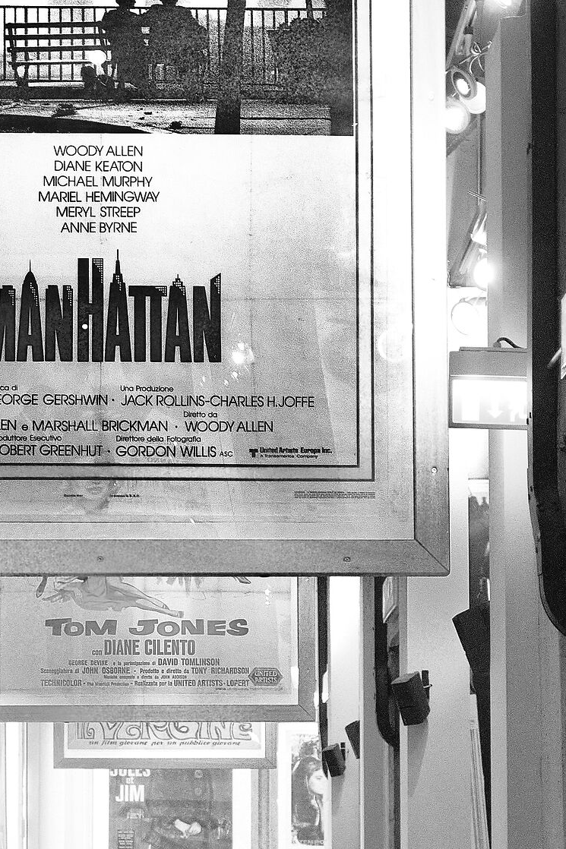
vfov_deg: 22.6
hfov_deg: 15.5
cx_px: 204
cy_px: 758
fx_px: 2076
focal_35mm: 88
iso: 2000
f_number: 2.8
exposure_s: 1/30
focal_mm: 27
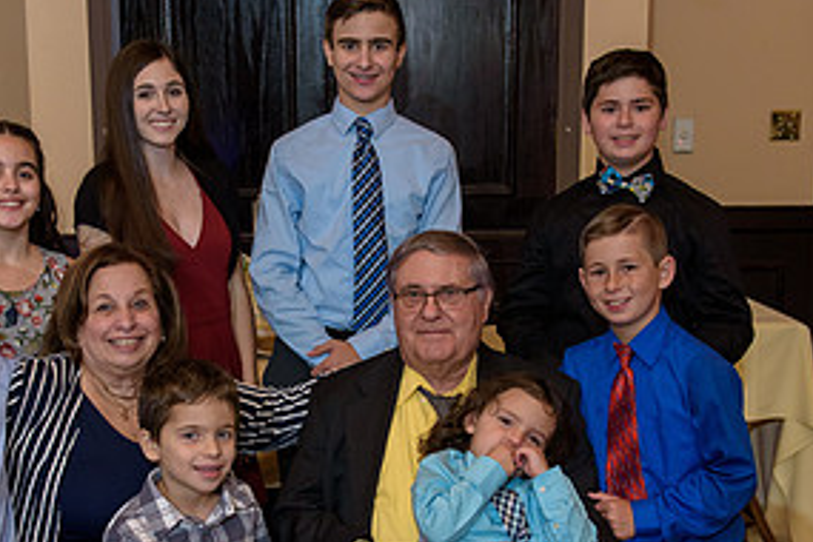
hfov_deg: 31.8
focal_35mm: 63
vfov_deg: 21.4
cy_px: 387
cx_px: 345
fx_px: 1423
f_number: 3.2
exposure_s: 1/125
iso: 1600
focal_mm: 31
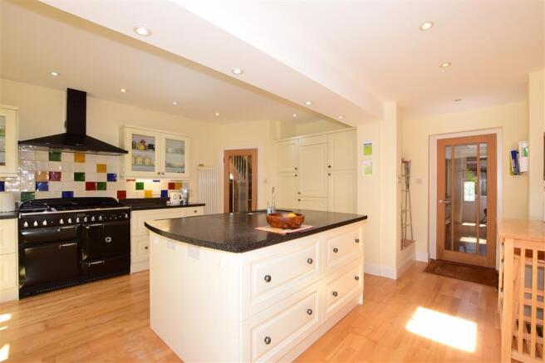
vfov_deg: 77.3
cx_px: 272
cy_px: 182
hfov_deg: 100.4
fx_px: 227
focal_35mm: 15
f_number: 13
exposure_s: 1/13
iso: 400
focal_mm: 10
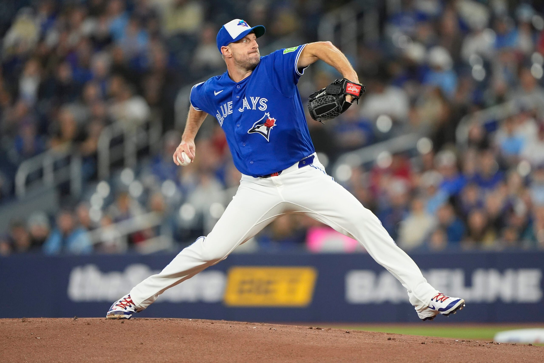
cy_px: 182
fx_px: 6044
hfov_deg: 5.2
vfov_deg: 3.4
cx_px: 272
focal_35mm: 400
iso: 3200
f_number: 2.8
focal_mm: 400
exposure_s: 1/2500
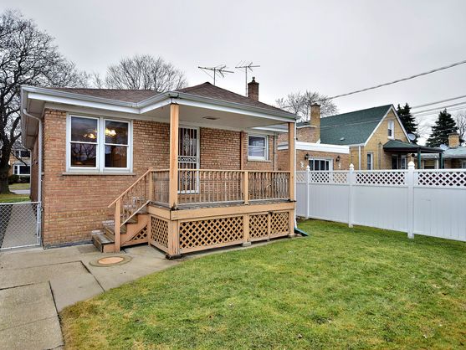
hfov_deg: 77.5
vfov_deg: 62.1
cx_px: 240
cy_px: 172
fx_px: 290
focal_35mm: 22
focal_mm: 13
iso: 250
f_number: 5.6
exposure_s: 1/125
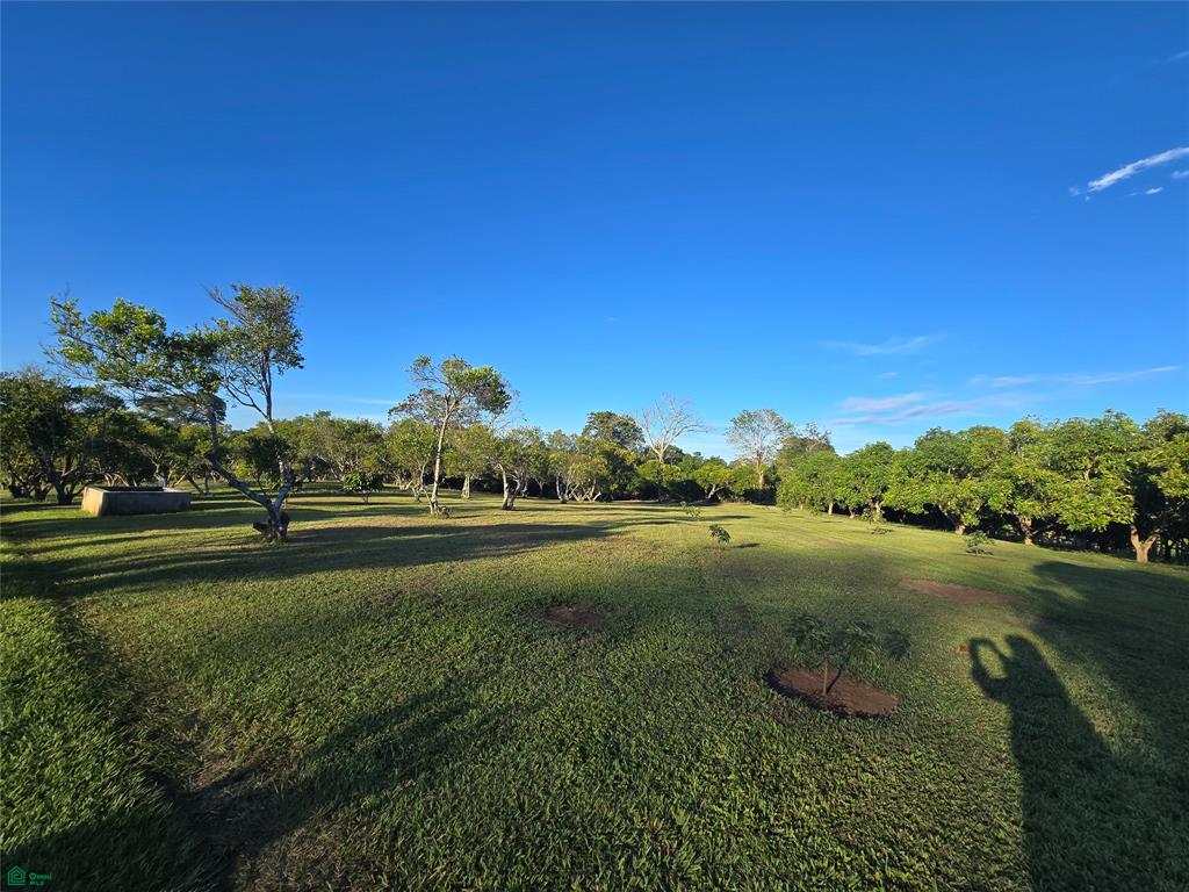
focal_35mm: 13
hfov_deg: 106.2
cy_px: 446
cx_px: 594
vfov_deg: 89.9
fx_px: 447
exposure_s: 1/1369
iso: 50
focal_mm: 2.2
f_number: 2.2
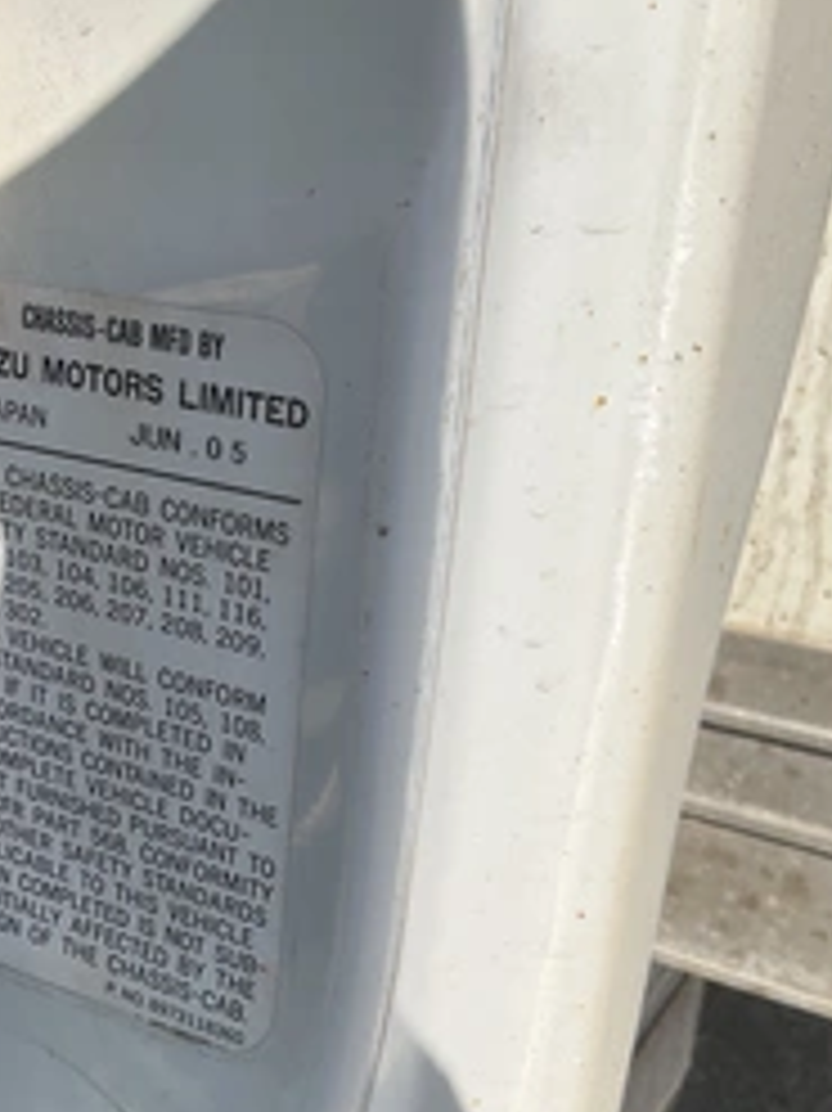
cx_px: 144
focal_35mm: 47
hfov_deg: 30.0
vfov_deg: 40.3
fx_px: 1508
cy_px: 657
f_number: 1.8
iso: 25
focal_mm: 3
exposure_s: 1/1786
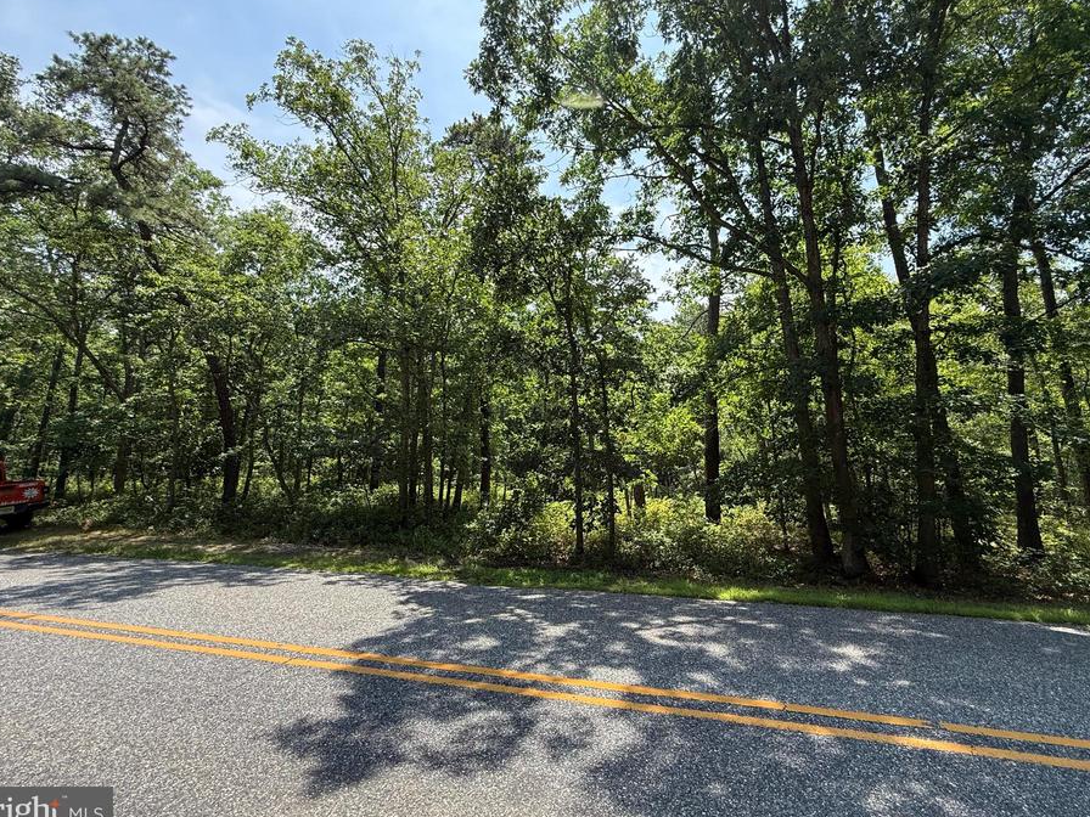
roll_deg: -0.8
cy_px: 370
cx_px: 584
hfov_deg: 94.3
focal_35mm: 16
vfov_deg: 77.9
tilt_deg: +11.8
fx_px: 504
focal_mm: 2.22
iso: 64
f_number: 2.2
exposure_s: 1/734
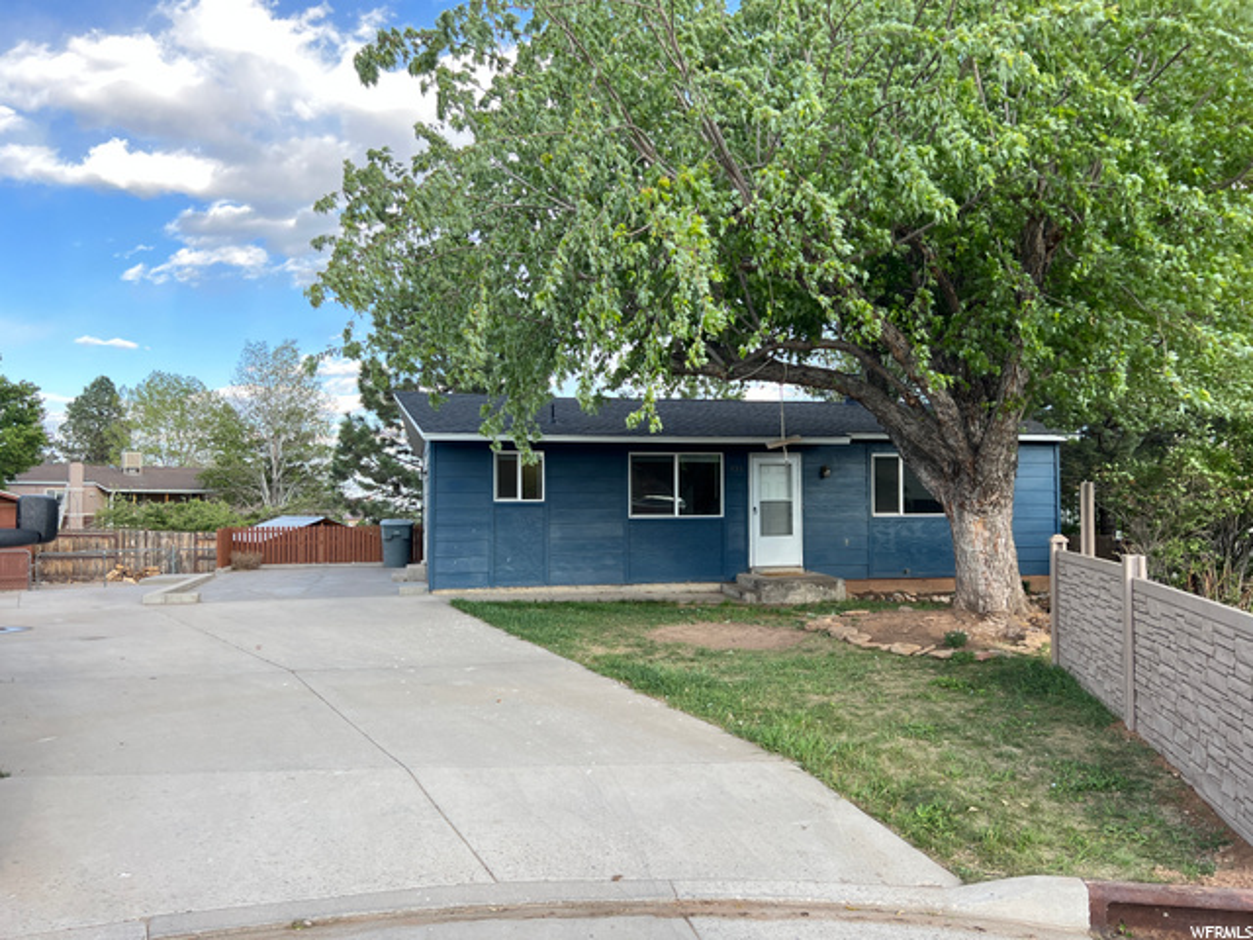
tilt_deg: +1.2
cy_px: 470
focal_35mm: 26
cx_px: 626
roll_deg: +0.0
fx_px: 941
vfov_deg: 53.1
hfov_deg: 67.3
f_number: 1.5
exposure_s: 1/389
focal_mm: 5.7
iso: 50
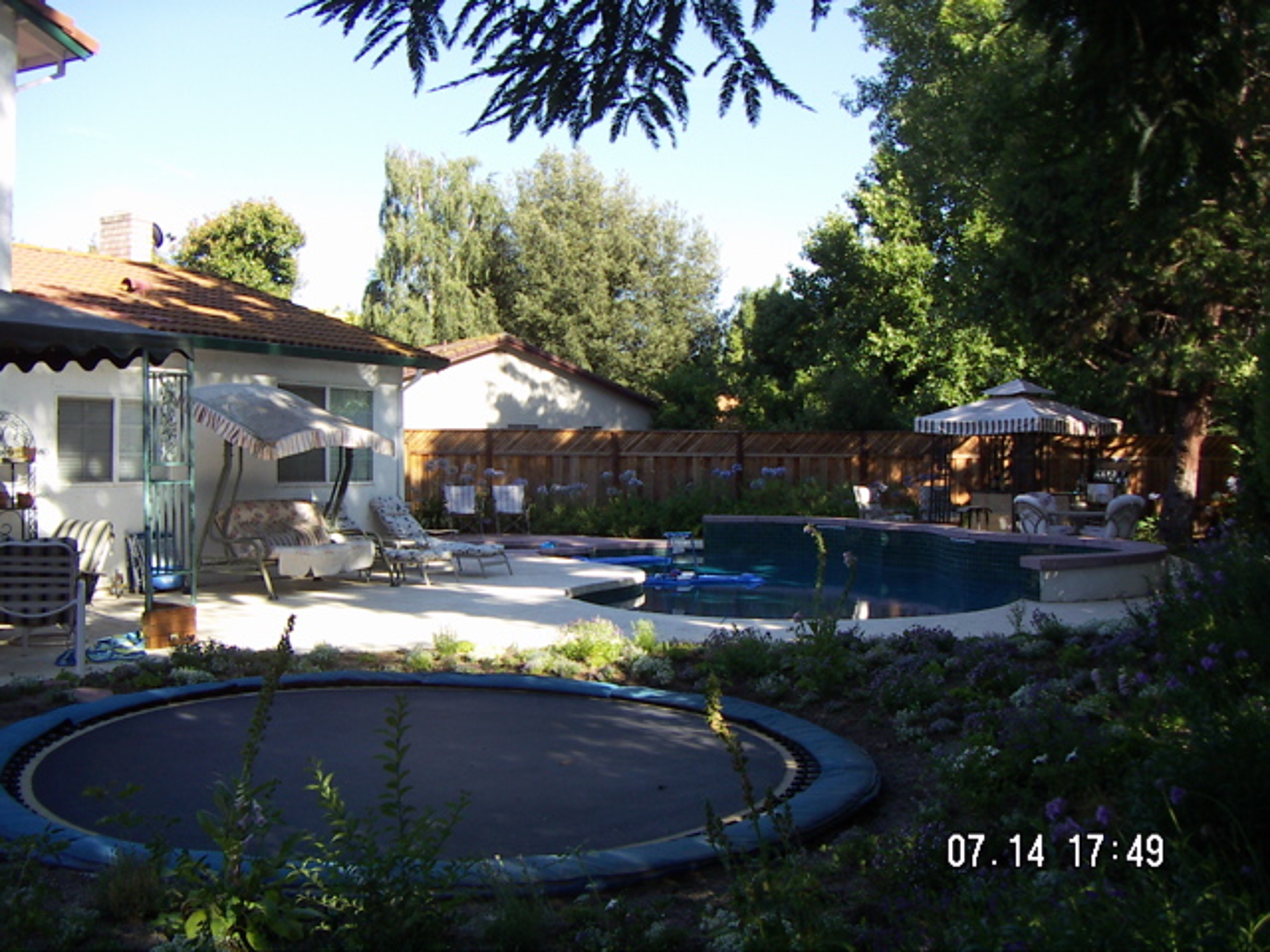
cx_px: 635
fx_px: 1321
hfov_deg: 51.4
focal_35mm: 36
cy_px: 476
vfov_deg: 39.7
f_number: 2.8
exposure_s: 1/320
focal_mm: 4.7
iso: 50
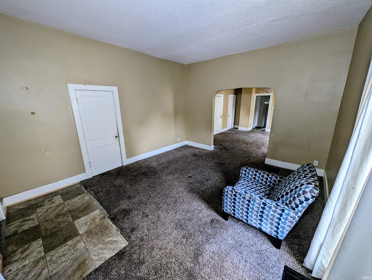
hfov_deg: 110.5
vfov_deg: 94.6
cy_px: 140
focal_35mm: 12
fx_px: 129
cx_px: 186
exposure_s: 1/59
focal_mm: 2.02
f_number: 1.7
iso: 71
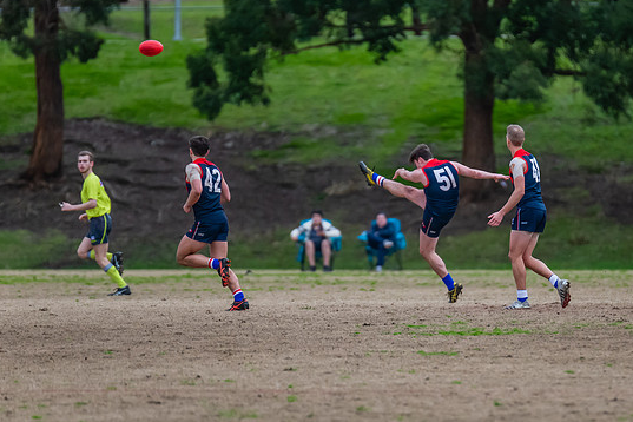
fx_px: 9231
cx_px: 437
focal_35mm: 525
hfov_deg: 3.9
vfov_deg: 2.6
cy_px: 192
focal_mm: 300
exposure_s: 1/2000
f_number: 2.8
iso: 1400
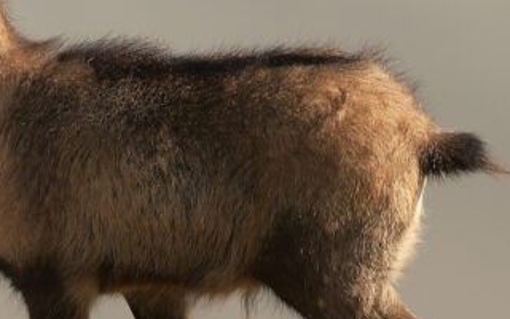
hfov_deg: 1.1
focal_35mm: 1958
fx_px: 27215
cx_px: 8
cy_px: 197
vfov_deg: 0.7
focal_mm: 600
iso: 400
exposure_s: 1/1250
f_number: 6.3
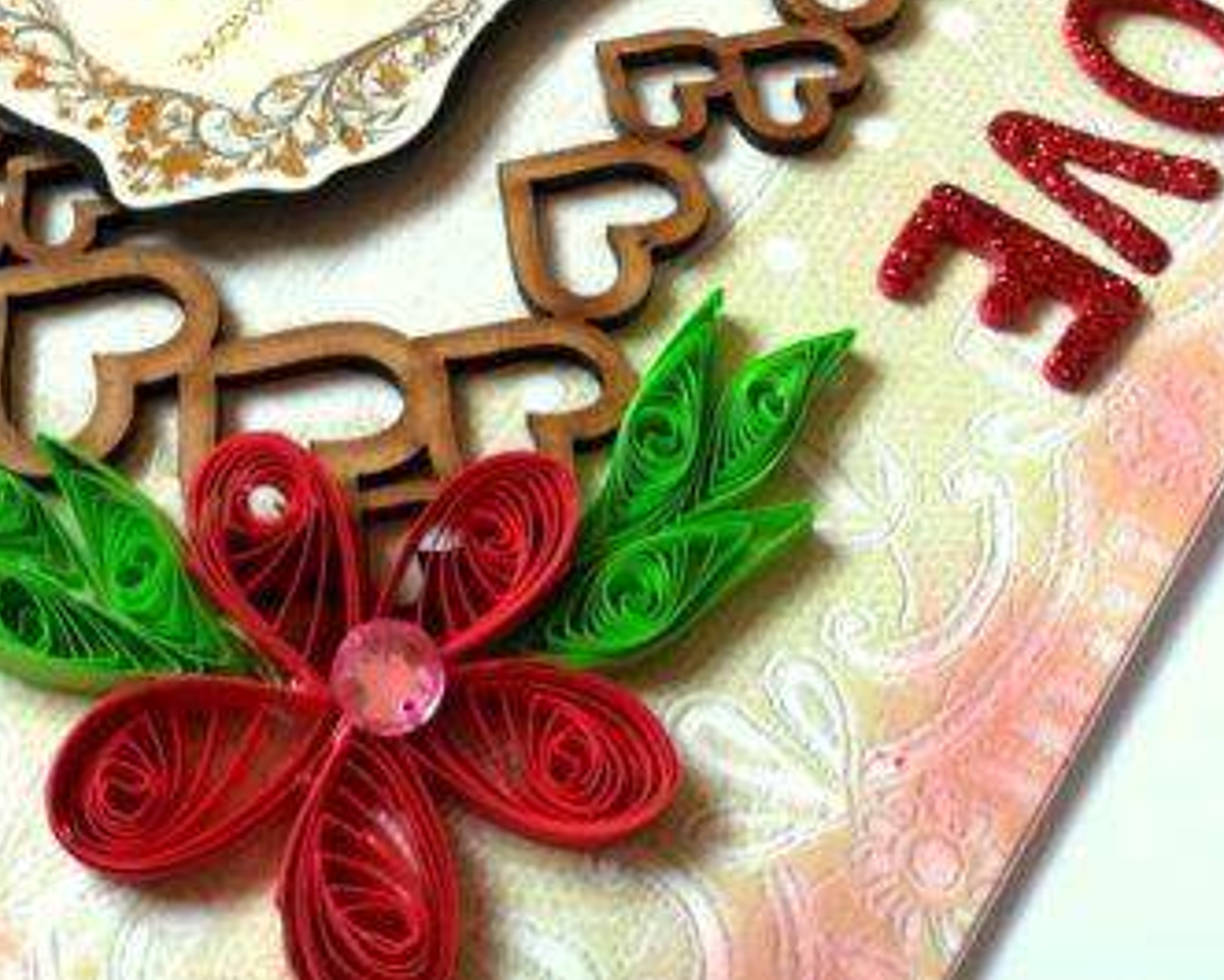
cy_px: 152
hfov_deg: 39.6
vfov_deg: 31.6
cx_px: 362
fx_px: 1667
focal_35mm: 46
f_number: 2.2
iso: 80
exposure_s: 1/33.3
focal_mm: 3.83
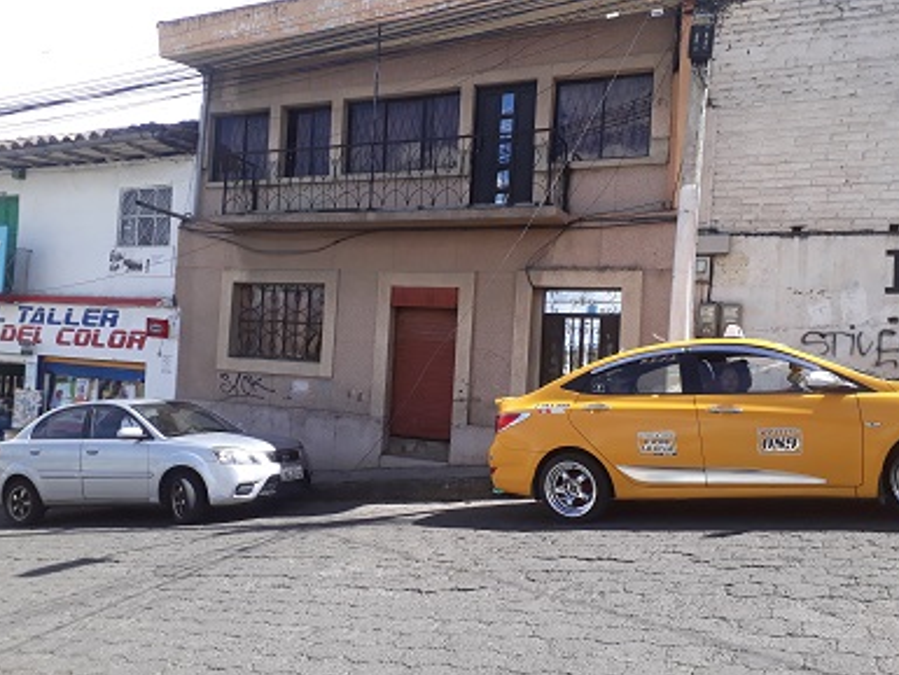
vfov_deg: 48.3
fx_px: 753
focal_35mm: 29
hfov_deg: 61.6
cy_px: 332
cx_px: 445
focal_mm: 3.6
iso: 40
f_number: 1.9
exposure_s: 1/669
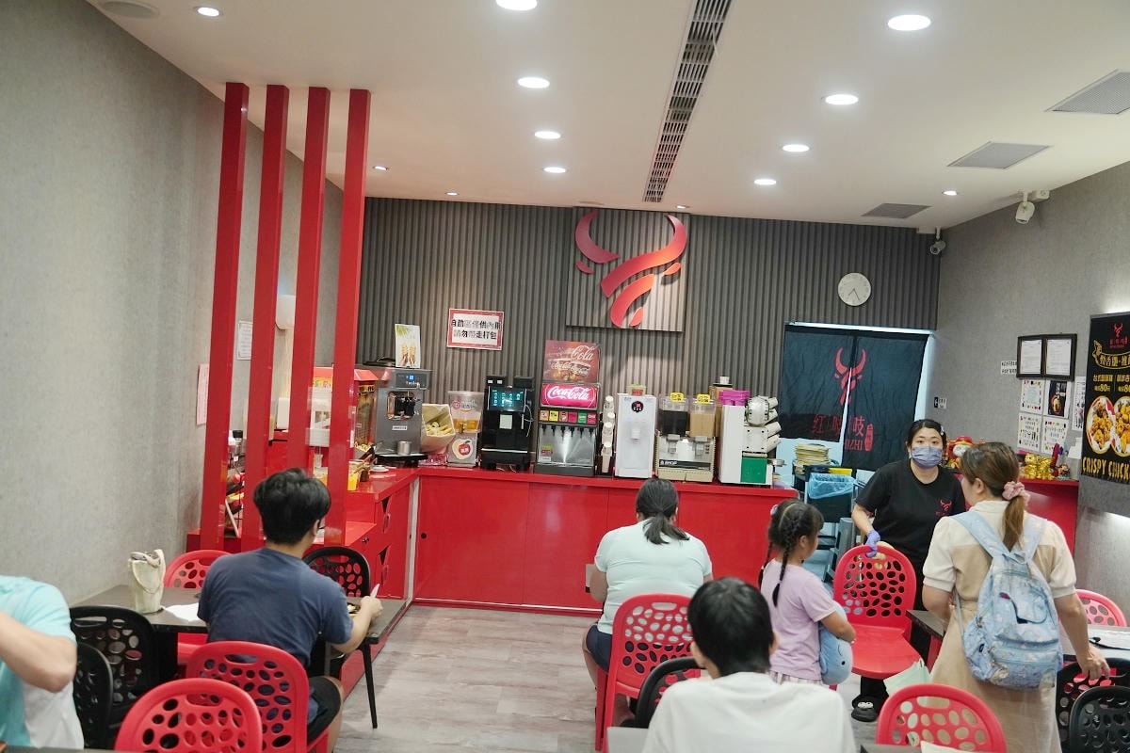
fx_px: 1004
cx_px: 565
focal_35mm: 32
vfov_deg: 41.1
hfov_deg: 58.7
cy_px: 376
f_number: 2.8
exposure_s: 1/160
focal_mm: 32
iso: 2000
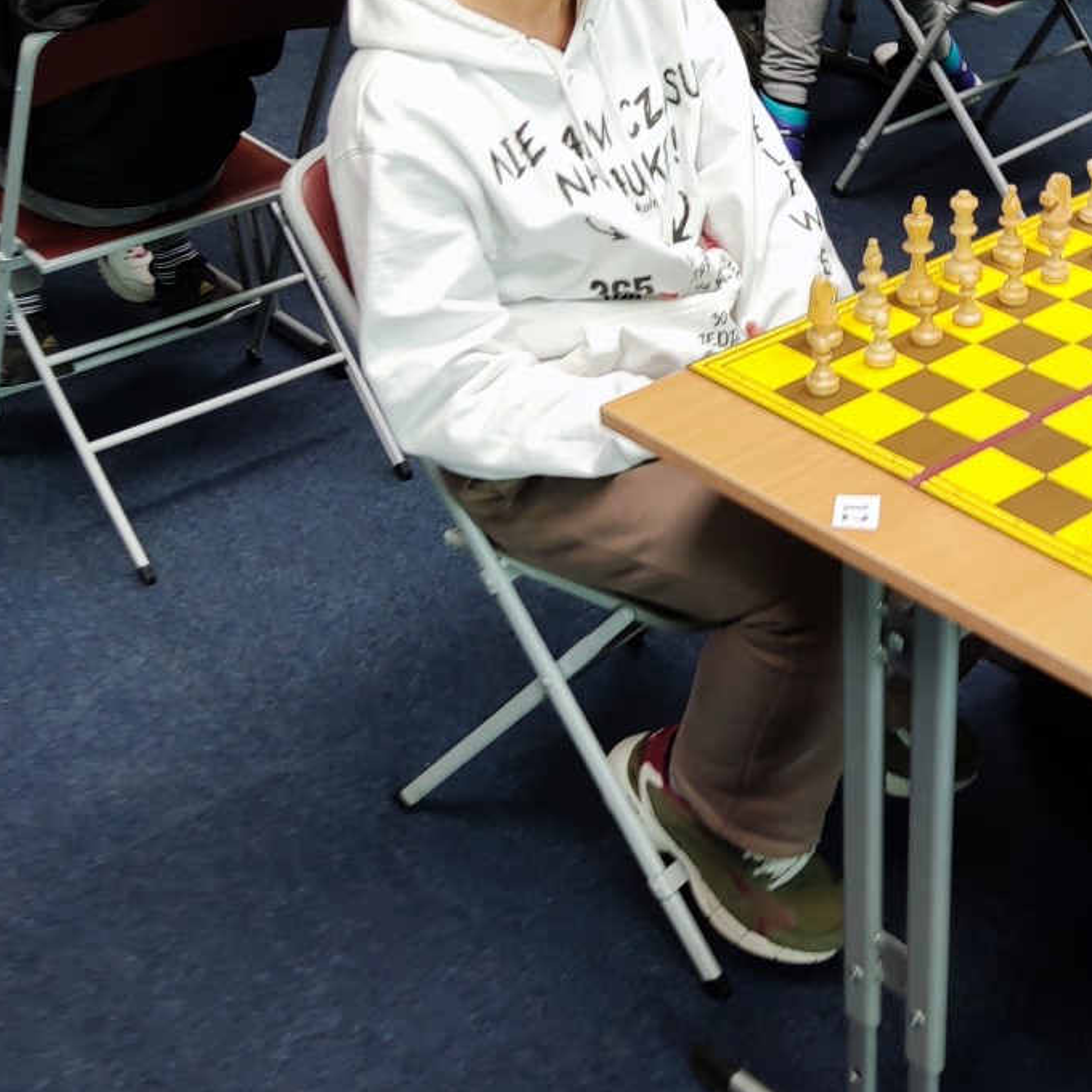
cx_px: 920
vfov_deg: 32.7
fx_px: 1856
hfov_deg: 31.7
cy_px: 442
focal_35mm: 52
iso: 63
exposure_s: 1/50
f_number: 1.79
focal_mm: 4.71
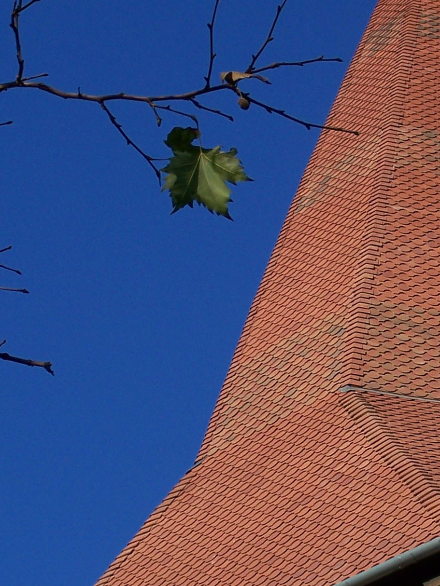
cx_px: 407
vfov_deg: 12.5
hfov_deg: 9.3
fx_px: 2678
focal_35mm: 158
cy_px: 414
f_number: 3.2
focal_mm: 12.4
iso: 80
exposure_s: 1/1000
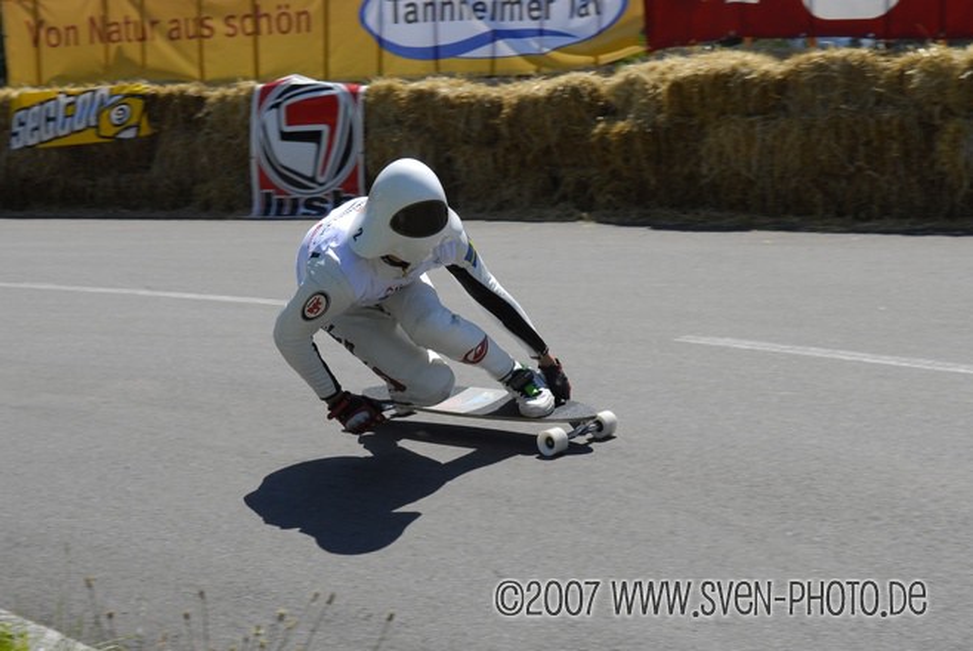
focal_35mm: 72
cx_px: 486
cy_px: 326
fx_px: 1948
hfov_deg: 28.0
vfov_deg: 19.0
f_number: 8
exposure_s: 1/500
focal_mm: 48
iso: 250
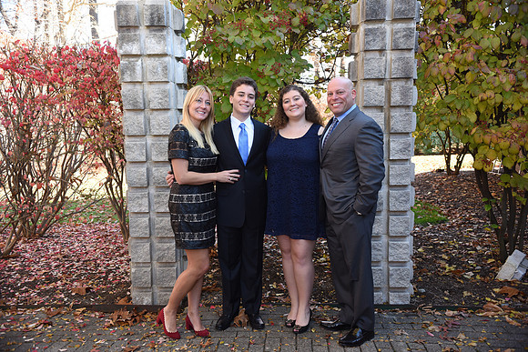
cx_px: 264
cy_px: 176
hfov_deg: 55.8
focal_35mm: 34
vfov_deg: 38.9
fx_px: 499
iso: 800
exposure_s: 1/125
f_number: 6.3
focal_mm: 34
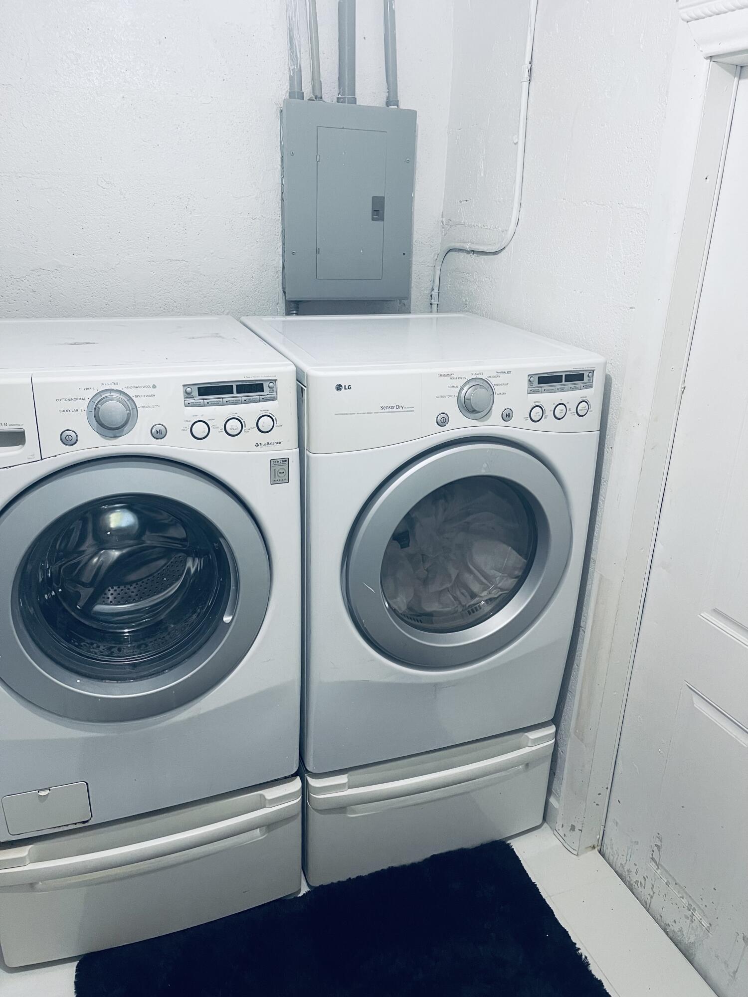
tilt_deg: -21.6
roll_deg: -1.6
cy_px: 498
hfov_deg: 53.1
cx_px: 374
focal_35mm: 26
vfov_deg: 67.3
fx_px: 749
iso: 160
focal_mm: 5.1
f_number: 1.6
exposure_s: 1/60
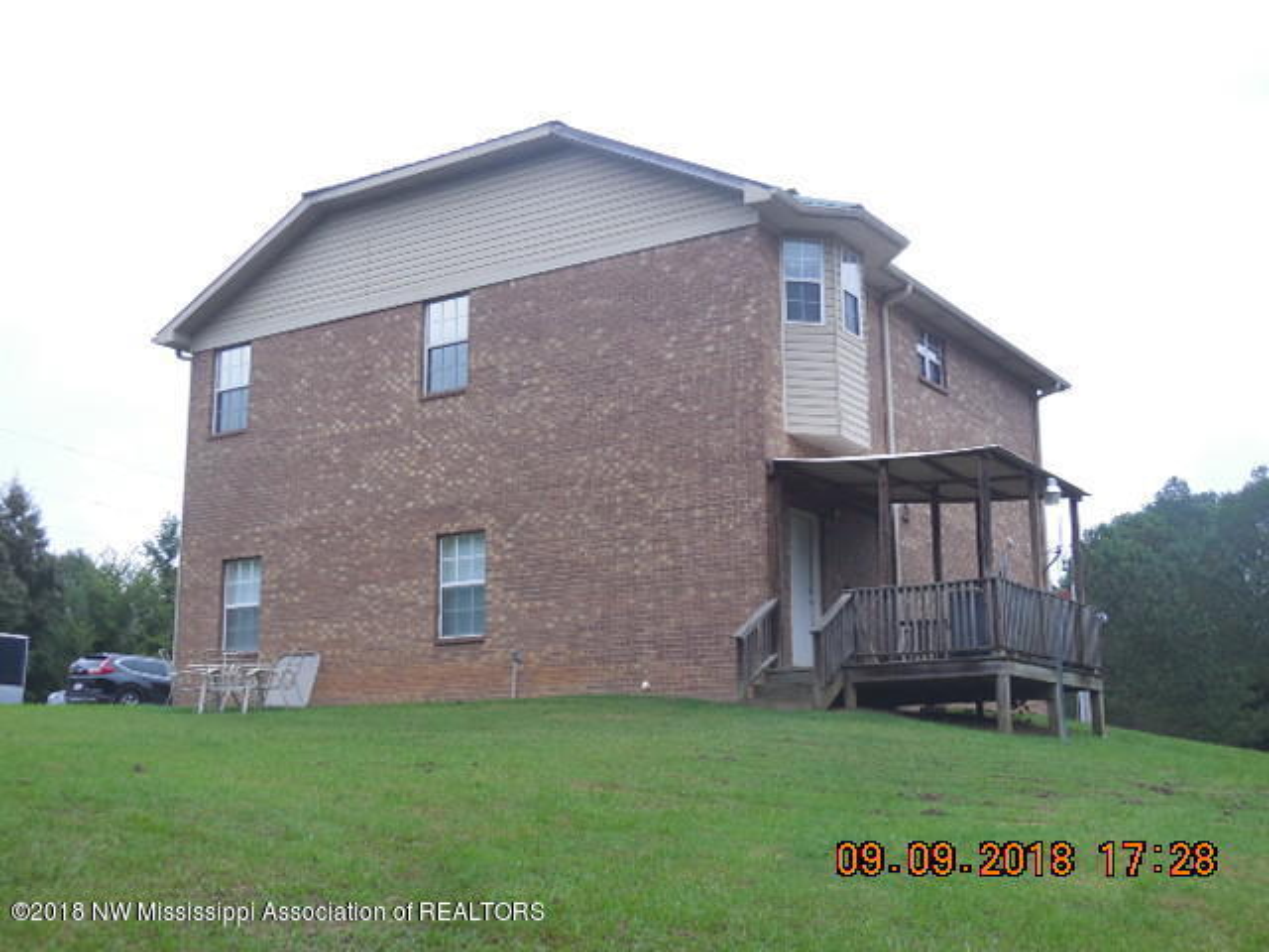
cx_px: 634
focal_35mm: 46
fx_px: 1686
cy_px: 476
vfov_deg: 31.5
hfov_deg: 41.2
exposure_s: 1/30
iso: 160
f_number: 3.8
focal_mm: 8.2
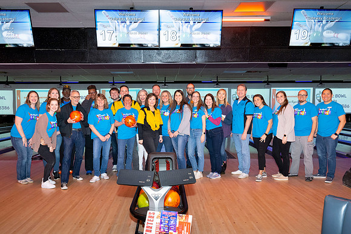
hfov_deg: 59.4
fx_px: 308
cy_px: 127
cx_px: 170
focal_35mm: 32
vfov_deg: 41.6
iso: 1600
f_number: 5.6
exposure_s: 1/60
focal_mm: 28
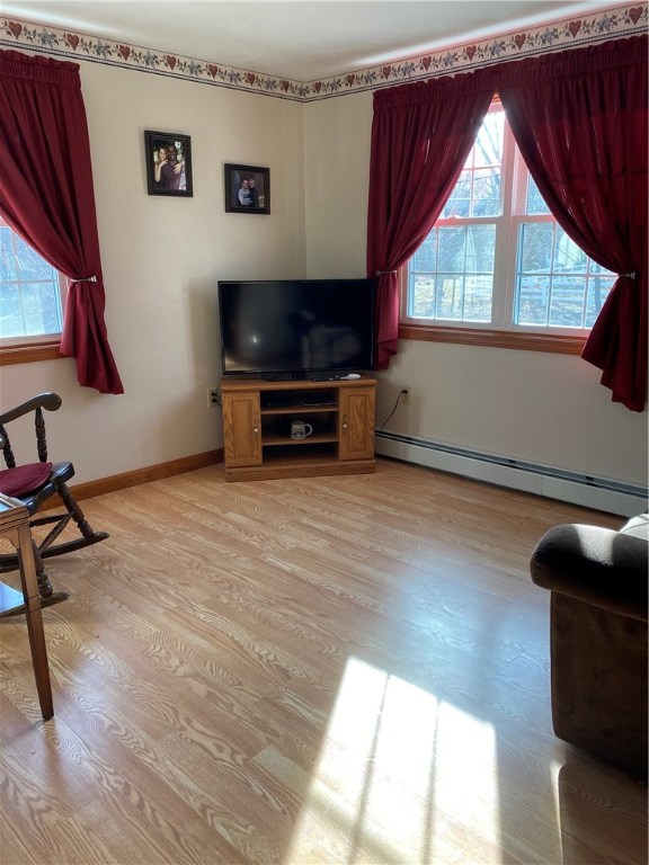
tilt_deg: -14.2
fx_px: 650
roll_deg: +0.7
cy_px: 432
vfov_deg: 67.3
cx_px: 324
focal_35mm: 26
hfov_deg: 53.1
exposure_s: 1/121
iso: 64
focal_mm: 4.25
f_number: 1.8
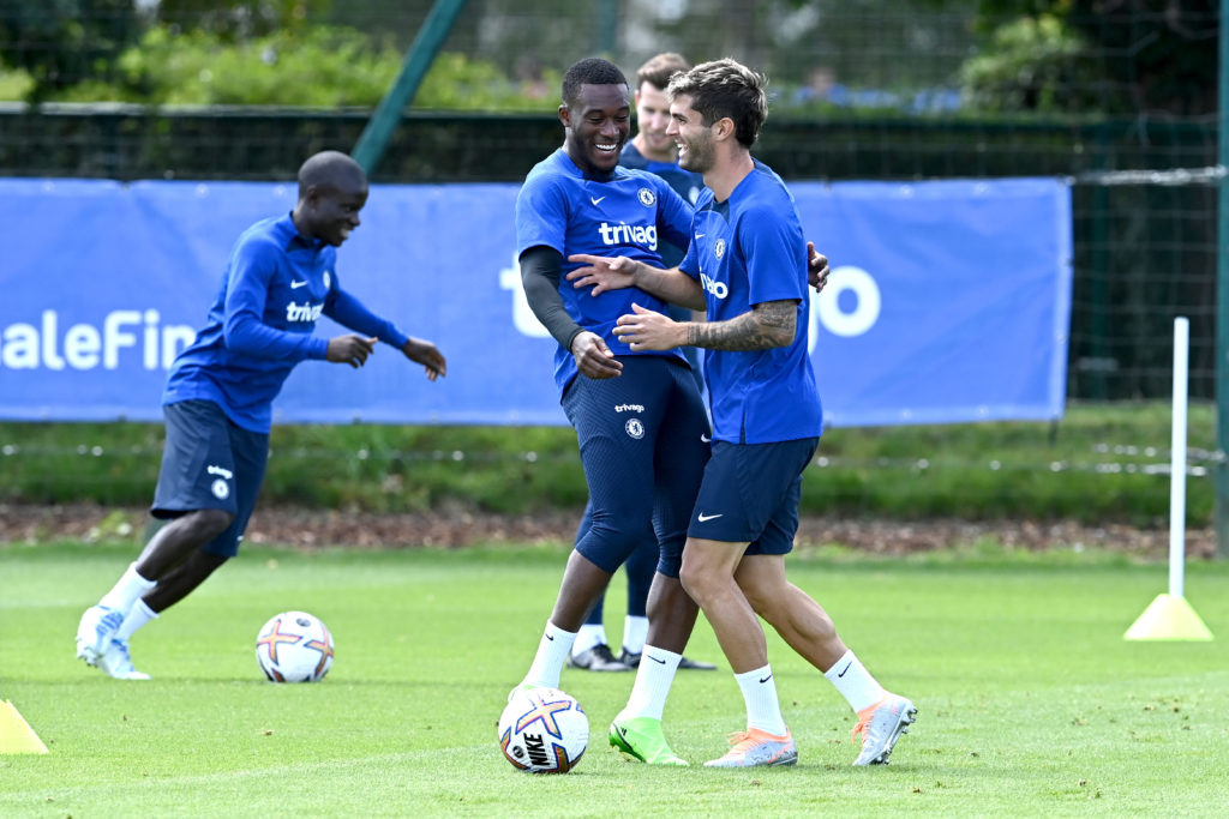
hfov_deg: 5.2
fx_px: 13657
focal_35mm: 400
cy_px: 410
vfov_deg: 3.4
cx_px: 614
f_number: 5.6
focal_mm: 400
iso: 800
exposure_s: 1/1000
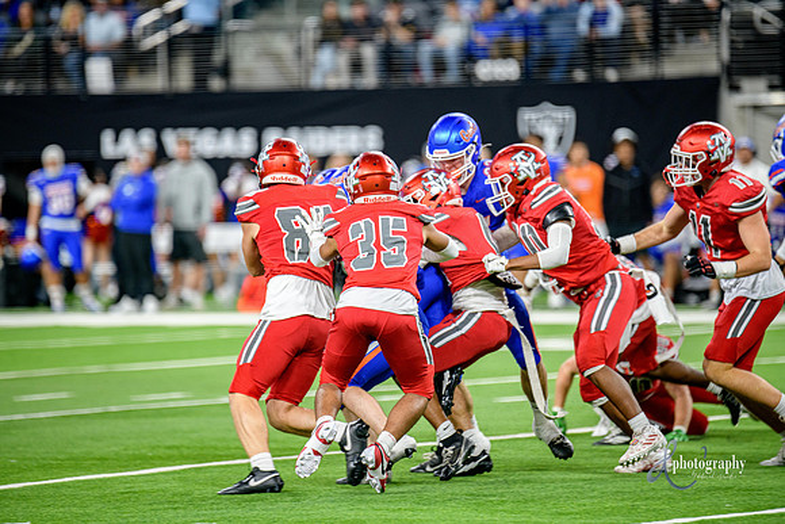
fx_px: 5889
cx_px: 392
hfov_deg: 7.6
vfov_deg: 5.1
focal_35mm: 270
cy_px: 262
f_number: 2.8
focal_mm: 270
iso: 1250
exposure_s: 1/400
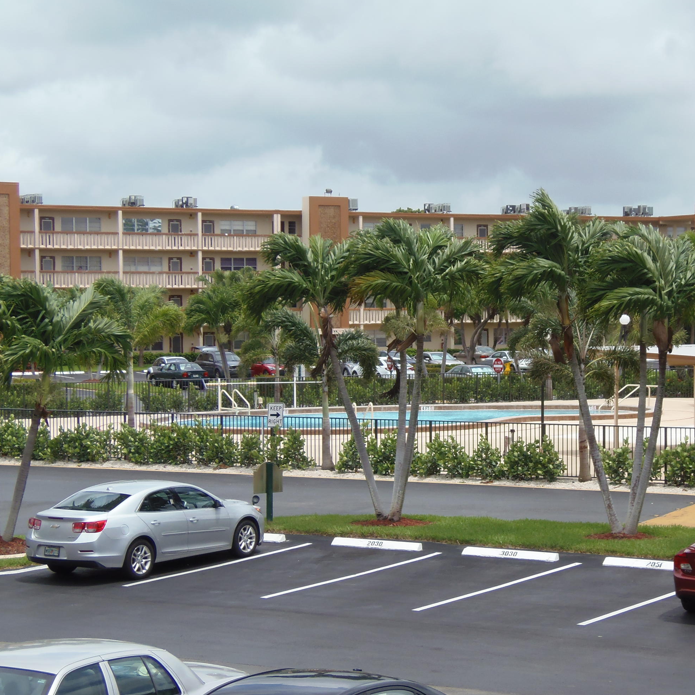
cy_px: 395
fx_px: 1931
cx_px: 456
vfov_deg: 20.4
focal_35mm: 85
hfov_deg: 20.3
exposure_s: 1/500
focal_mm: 11.7
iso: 64
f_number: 4
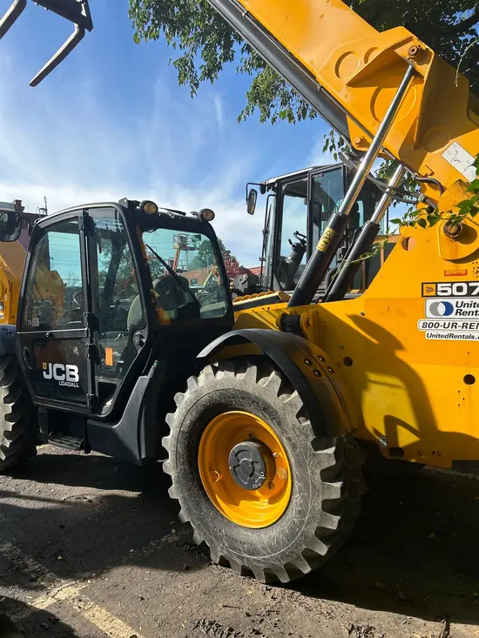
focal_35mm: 26
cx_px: 240
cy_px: 319
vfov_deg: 67.3
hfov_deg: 53.1
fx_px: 480
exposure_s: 1/2457
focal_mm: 5.7
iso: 50
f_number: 1.5
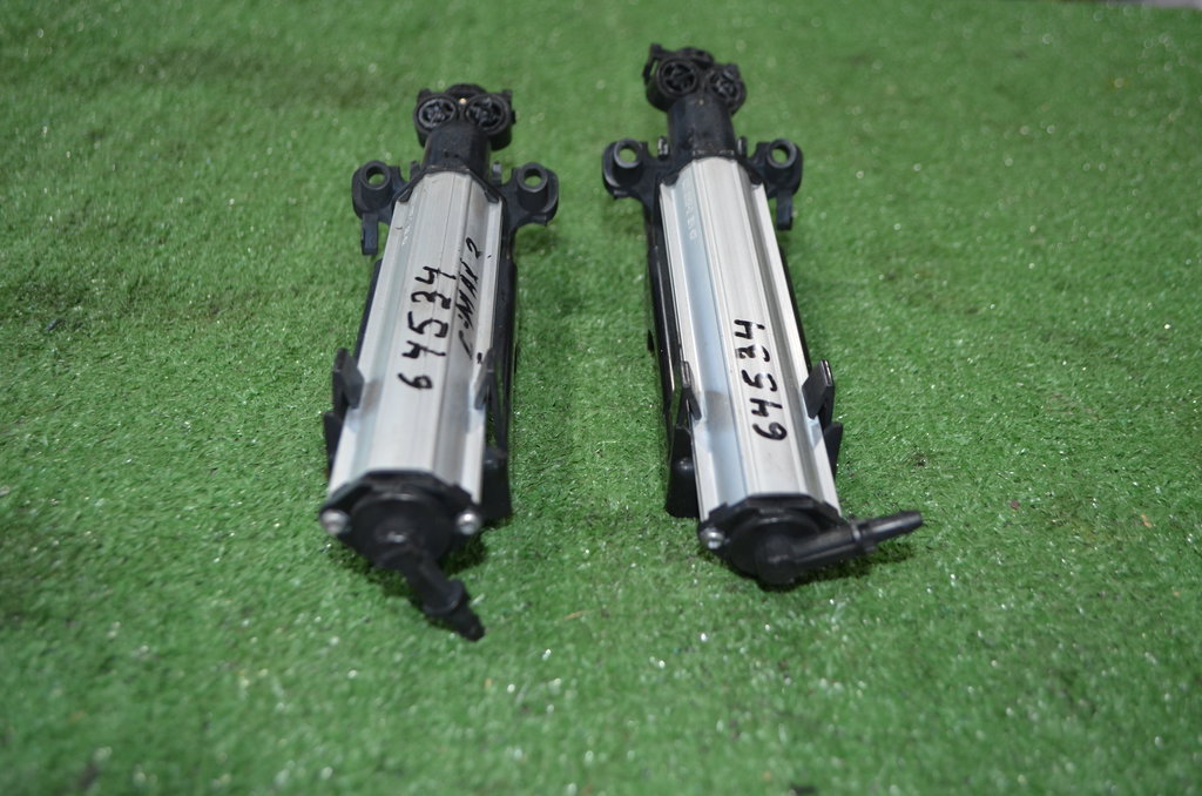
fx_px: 1199
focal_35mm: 36
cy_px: 398
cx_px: 601
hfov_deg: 53.2
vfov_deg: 36.7
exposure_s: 1/60
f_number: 4
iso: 500
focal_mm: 24
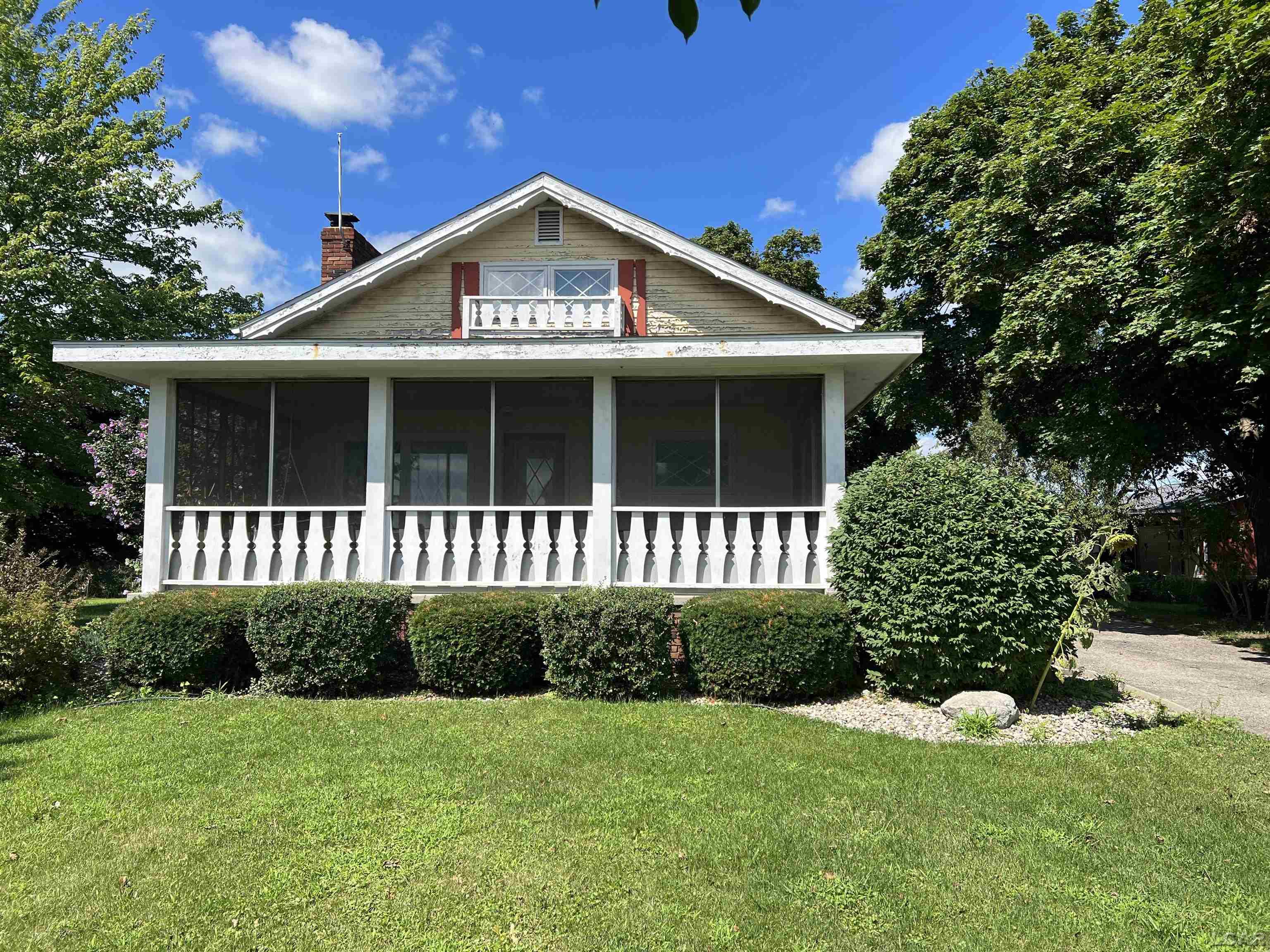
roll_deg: -0.4
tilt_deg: +5.4
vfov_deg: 53.1
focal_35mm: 26
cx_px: 635
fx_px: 954
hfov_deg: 67.3
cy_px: 476
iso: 50
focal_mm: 5.7
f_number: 1.5
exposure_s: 1/3257
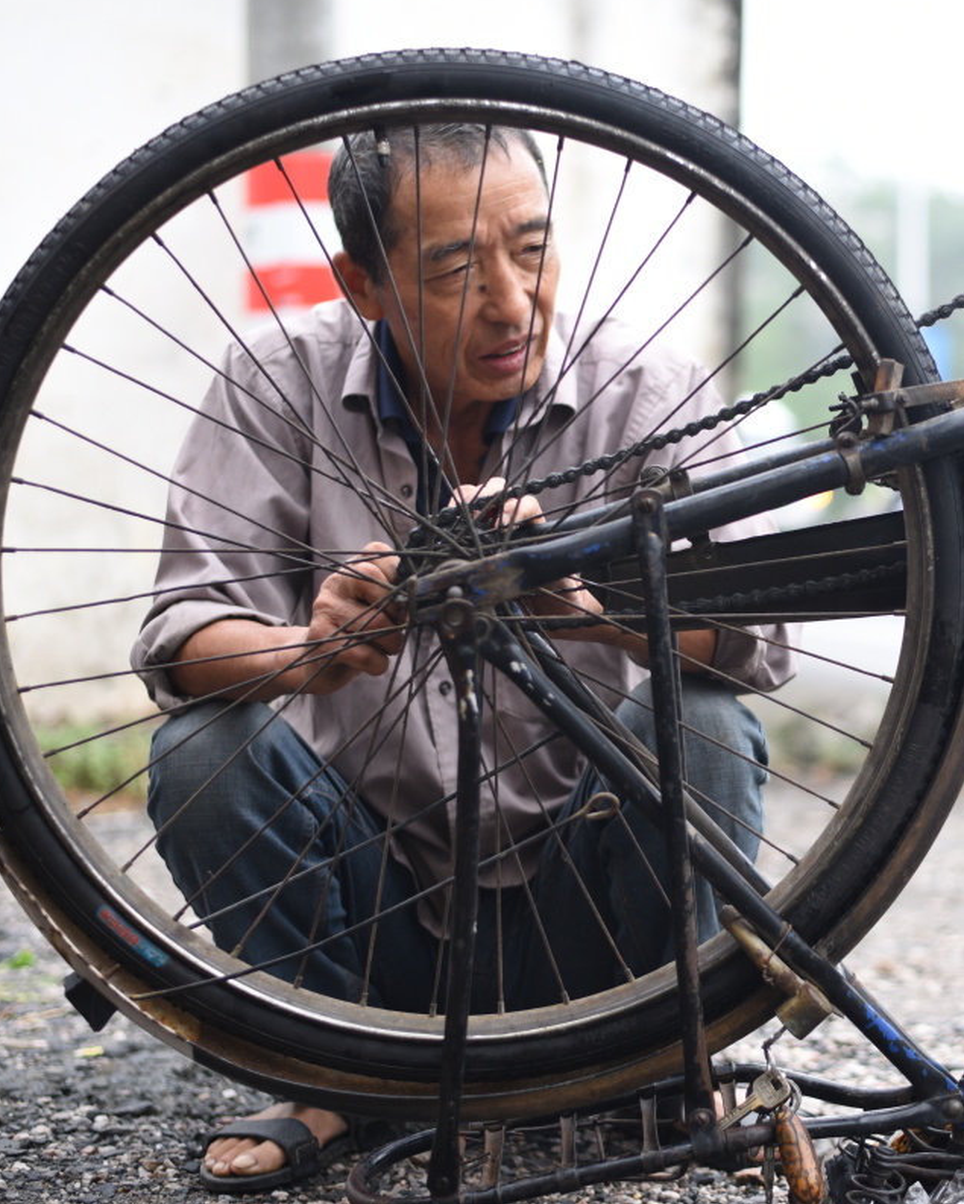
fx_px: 2531
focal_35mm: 71
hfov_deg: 21.2
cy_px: 597
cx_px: 806
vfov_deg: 26.8
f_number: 2
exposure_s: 1/320
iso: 320
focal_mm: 50
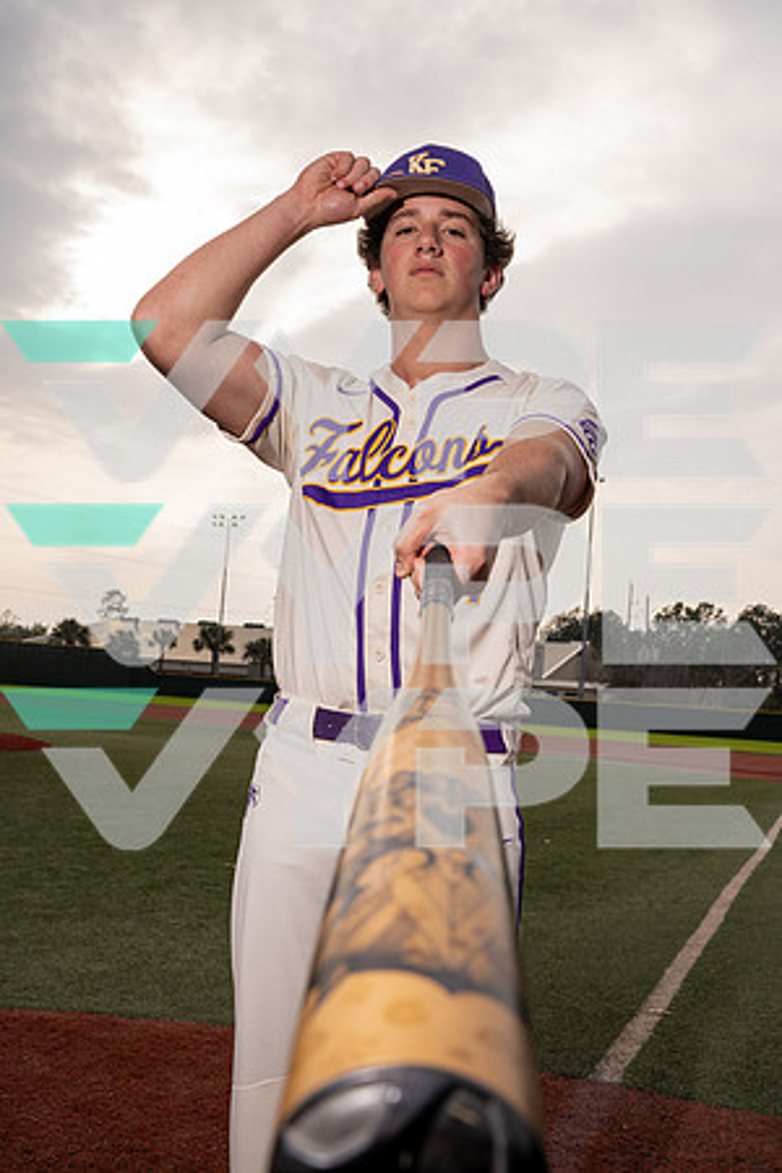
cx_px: 391
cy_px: 586
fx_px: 1140
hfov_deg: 37.9
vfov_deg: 54.4
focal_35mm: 35
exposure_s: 1/250
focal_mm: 35
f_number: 8
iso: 125
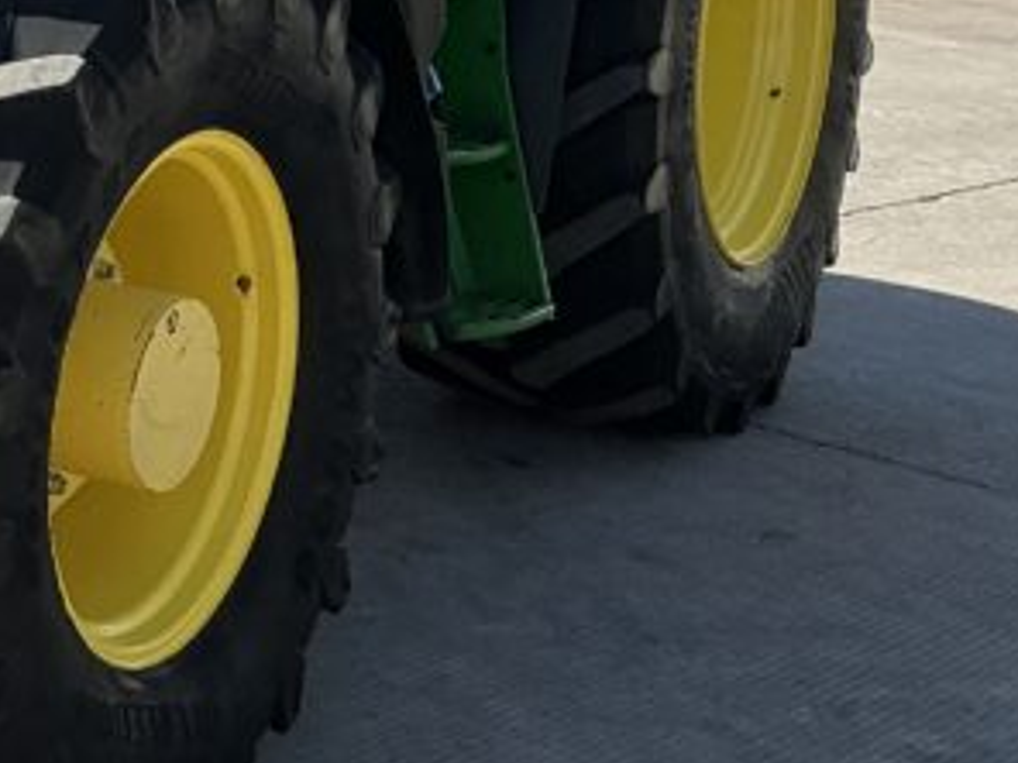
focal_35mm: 97
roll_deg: -2.1
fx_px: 2853
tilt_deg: -4.2
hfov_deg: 19.6
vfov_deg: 14.8
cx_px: -7
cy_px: -117
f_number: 1.8
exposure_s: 1/1168
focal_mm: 3
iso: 25
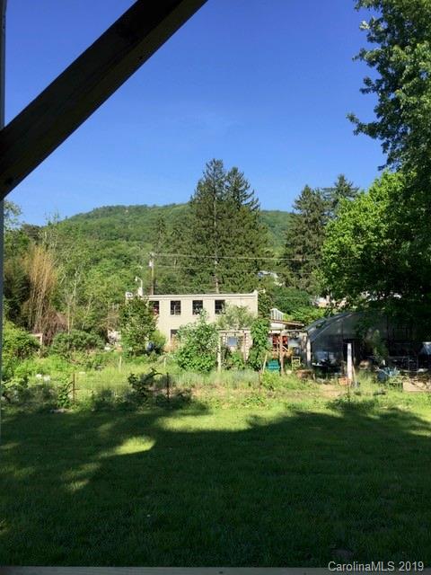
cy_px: 288
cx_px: 216
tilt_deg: +4.3
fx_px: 481
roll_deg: +0.2
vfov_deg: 61.7
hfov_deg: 48.2
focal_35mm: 29
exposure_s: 1/1099
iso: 32
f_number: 2.2
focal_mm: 4.15
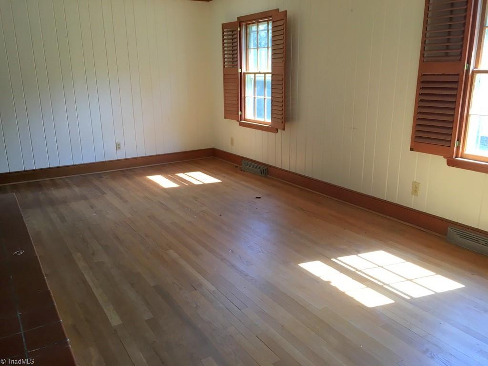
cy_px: 183
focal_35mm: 29
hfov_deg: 61.7
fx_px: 409
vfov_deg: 48.2
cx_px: 244
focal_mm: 4.15
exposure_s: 1/40
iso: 32
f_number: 2.2
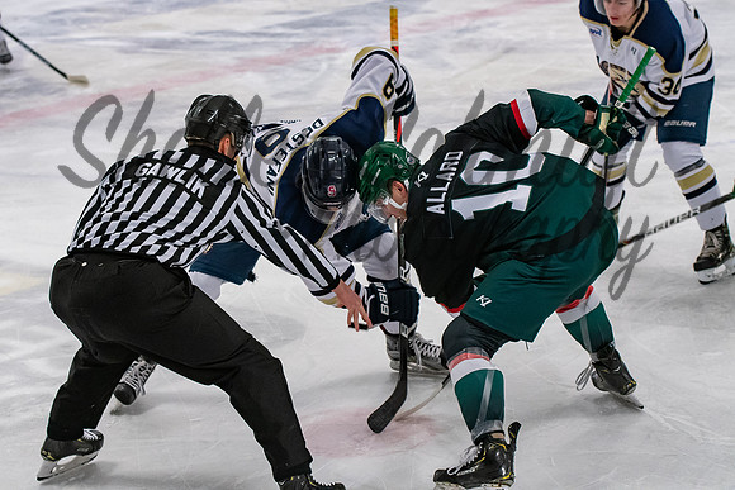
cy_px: 211
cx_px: 316
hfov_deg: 17.1
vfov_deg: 11.5
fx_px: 2443
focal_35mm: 120
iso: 1800
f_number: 3.5
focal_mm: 70
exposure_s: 1/800
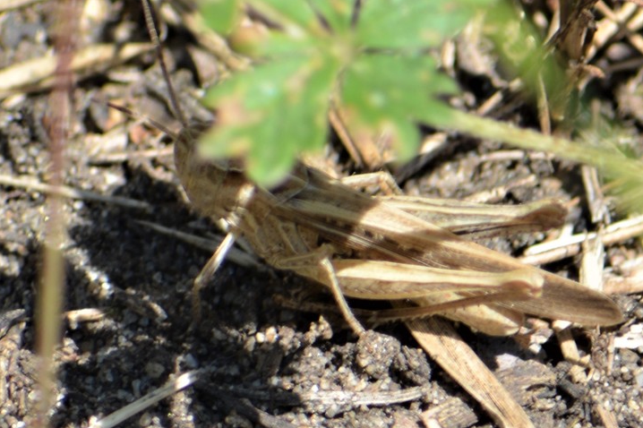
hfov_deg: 3.4
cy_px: 214
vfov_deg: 2.3
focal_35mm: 602
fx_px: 10747
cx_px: 283
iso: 100
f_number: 8
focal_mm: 300
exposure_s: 1/160
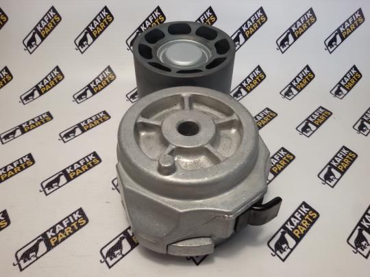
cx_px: 185
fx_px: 331
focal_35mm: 31
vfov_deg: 45.4
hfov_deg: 58.4
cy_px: 138
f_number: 2.4
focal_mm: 2.93
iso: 40
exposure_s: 1/33
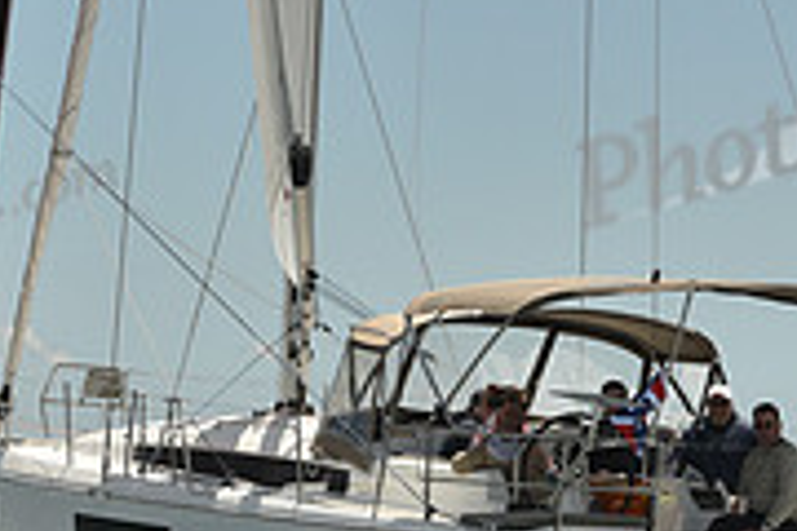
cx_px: 350
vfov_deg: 5.3
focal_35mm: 258
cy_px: 405
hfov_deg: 8.0
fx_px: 5711
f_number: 13
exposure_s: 1/800
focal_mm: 80
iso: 320
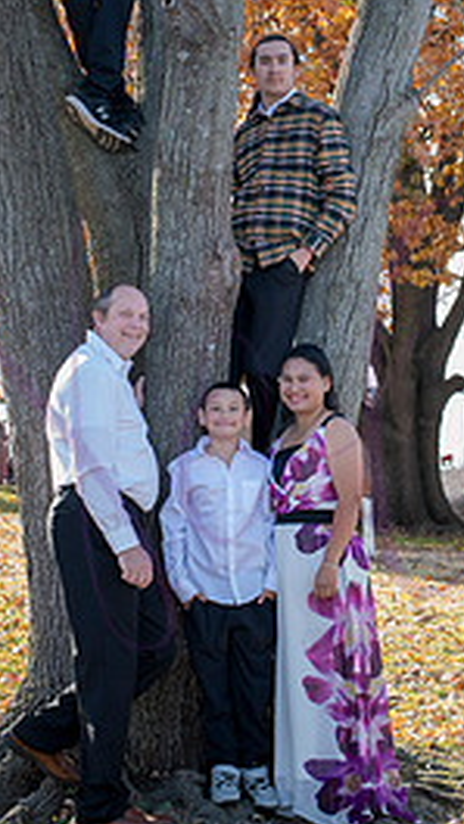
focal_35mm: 89
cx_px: 302
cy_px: 243
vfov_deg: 23.8
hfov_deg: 13.6
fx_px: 1947
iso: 400
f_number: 5.6
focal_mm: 50
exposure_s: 1/200
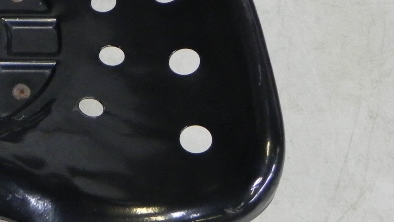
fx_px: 825
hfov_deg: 25.0
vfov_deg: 15.2
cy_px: 166
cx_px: -39
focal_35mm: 79
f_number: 2.8
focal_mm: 4.6
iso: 400
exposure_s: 1/27.2
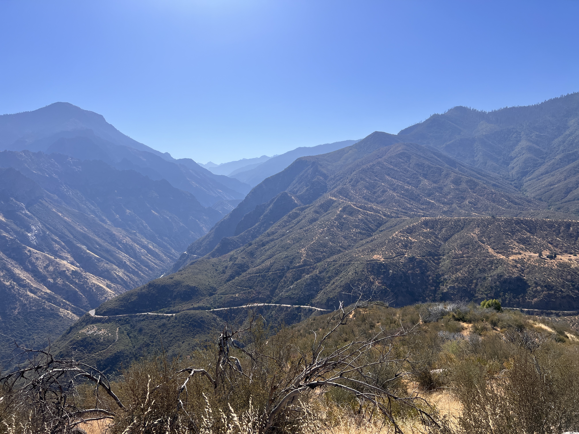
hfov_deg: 67.3
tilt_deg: -3.7
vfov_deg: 53.1
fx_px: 435
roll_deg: +2.9
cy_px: 217
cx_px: 290
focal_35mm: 26
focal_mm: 5.7
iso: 50
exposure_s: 1/7463
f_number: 1.5
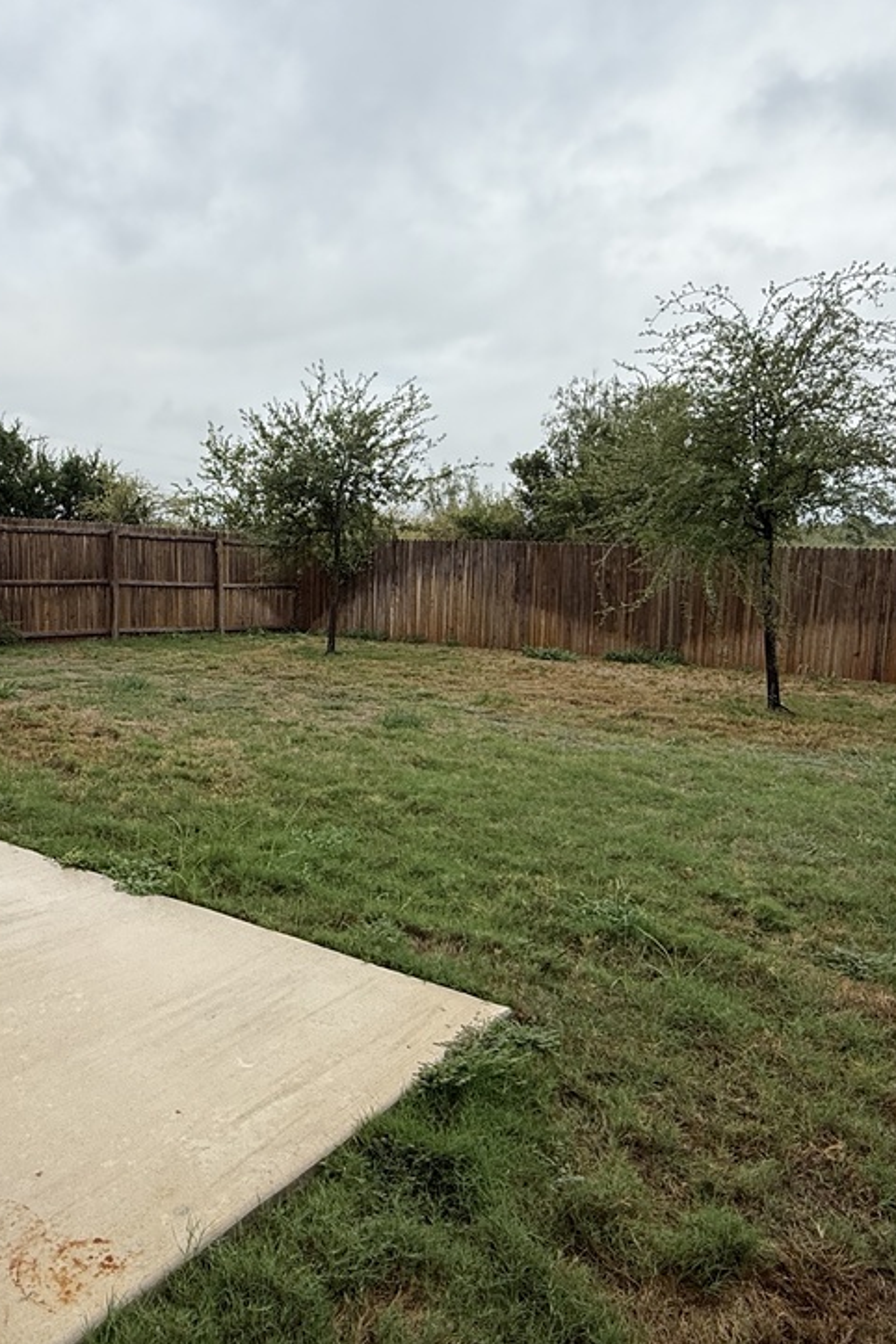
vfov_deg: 63.6
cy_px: 693
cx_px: 299
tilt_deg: -8.4
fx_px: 1083
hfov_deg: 44.3
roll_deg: -1.6
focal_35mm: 29
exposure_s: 1/2237
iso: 50
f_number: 2.2
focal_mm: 2.22
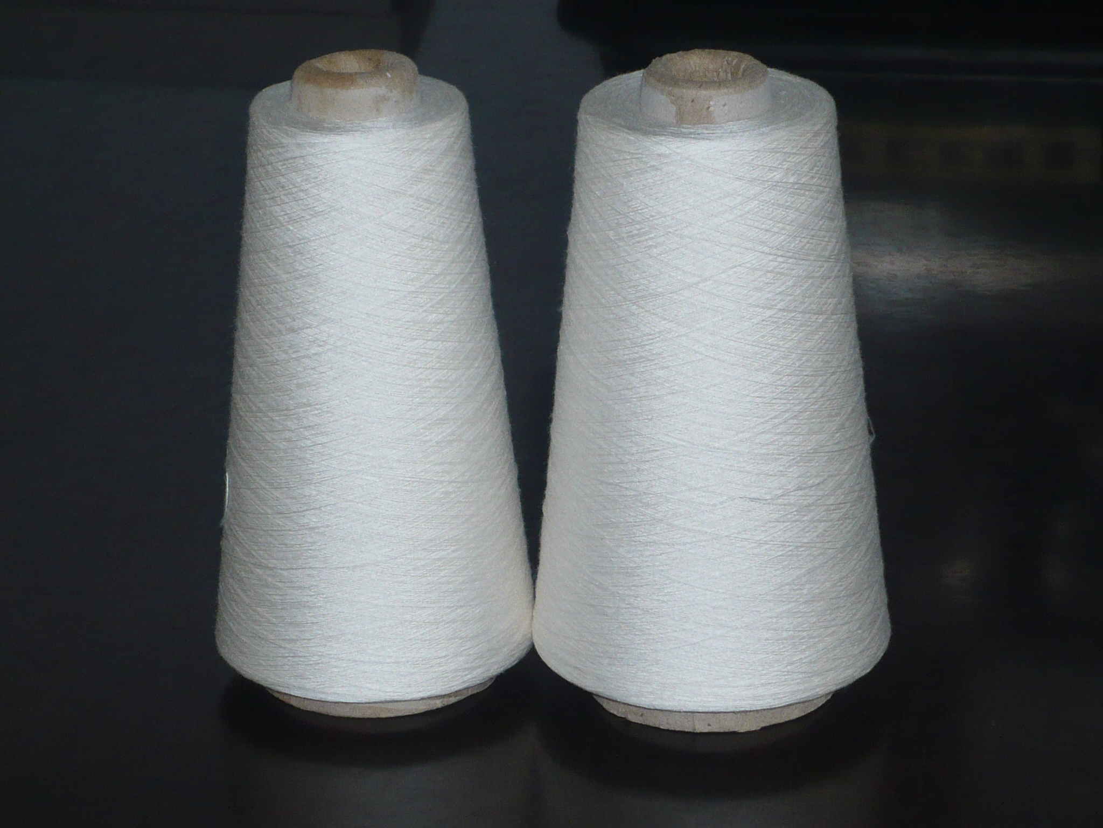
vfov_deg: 10.0
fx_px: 4748
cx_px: 552
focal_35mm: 149
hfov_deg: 13.3
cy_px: 414
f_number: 5.6
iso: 160
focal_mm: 16.4
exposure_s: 1/30
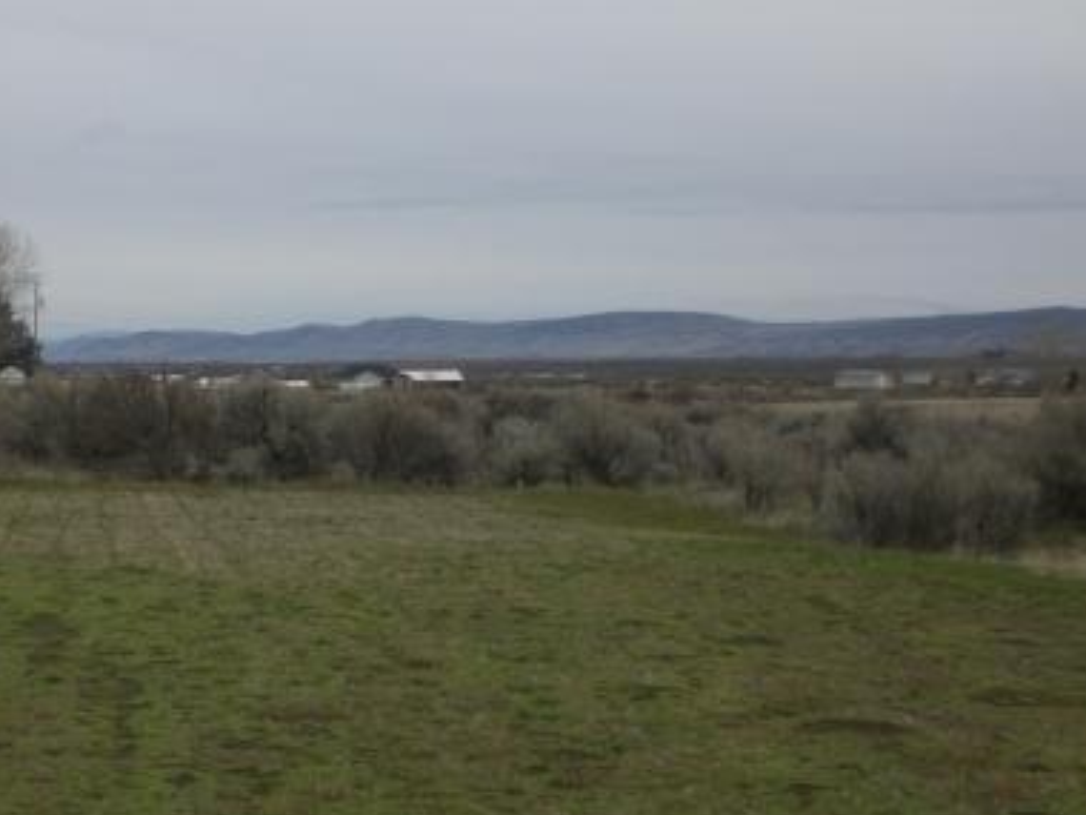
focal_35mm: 64
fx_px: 2008
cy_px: 403
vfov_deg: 22.9
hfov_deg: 29.9
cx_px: 309
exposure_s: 1/320
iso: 50
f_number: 3.1
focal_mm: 6.3
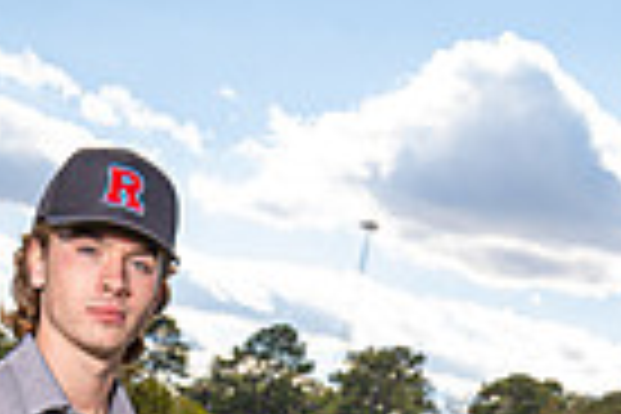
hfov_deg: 25.4
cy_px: 958
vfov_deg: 13.4
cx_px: 99
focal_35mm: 78
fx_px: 1345
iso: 100
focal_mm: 24
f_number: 6.3
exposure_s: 1/250
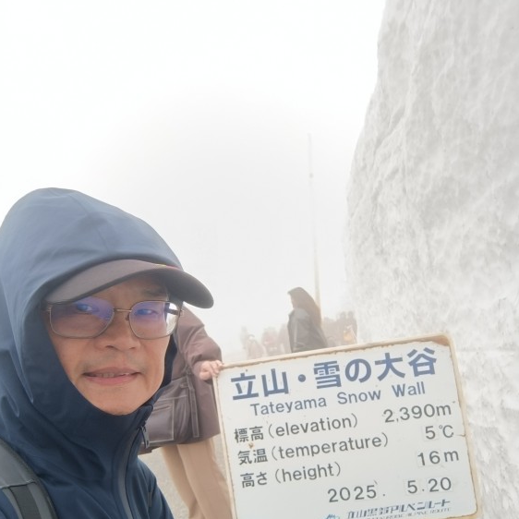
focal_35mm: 29
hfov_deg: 55.6
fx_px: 492
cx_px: 255
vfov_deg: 55.2
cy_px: 315
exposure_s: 1/239
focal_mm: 3.24
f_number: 2.45
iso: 58
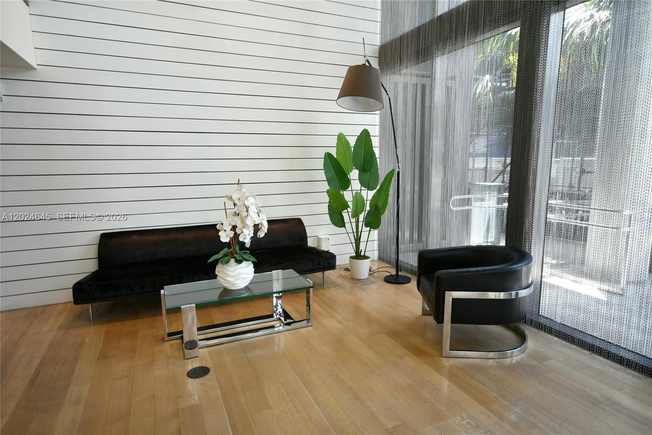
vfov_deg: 59.5
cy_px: 218
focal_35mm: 21
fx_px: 380
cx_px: 326
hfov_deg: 81.2
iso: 400
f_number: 4.8
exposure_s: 1/25
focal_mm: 14
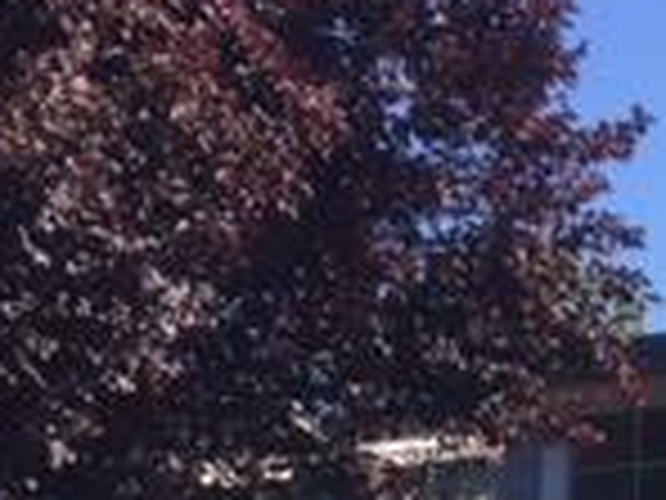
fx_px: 2405
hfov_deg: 14.2
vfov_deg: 11.1
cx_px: 1156
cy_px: 874
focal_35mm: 125
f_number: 2.2
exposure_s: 1/1276
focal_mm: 4.15
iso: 32
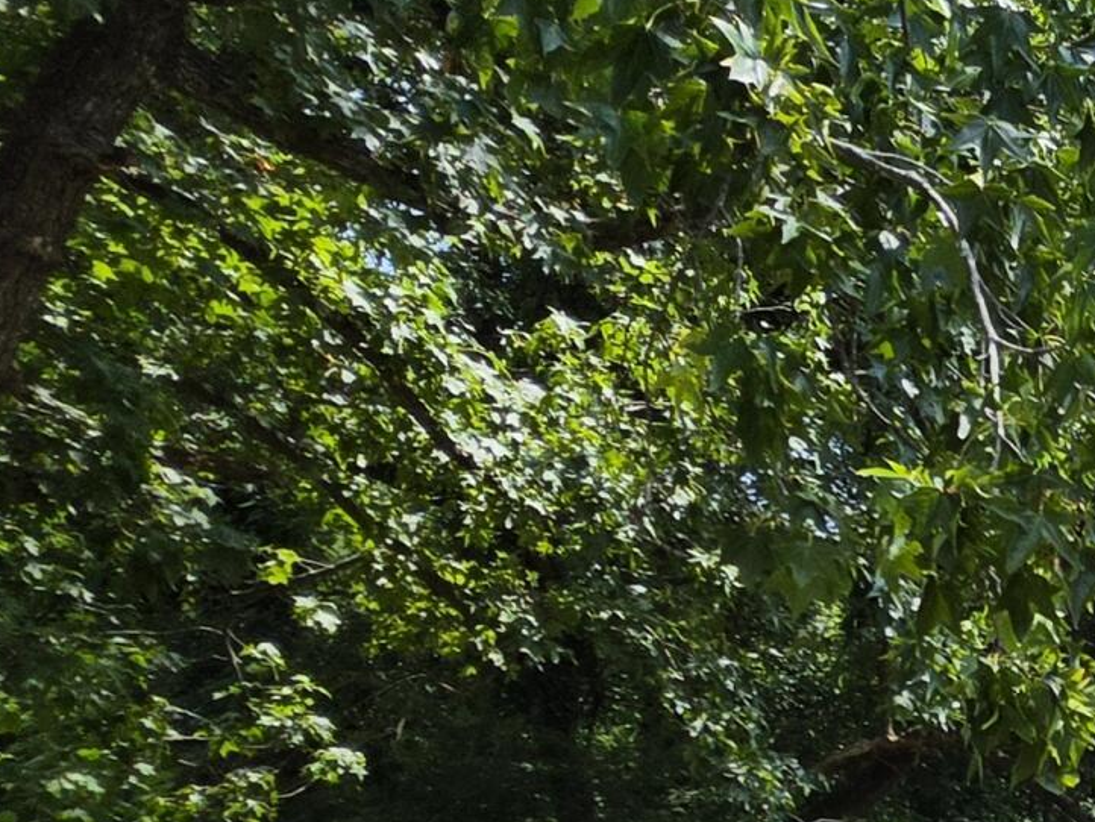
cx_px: 1585
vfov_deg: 23.0
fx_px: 1709
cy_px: 1162
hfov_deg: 26.8
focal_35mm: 54
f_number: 1.9
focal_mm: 2.2
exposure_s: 1/1834
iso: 32
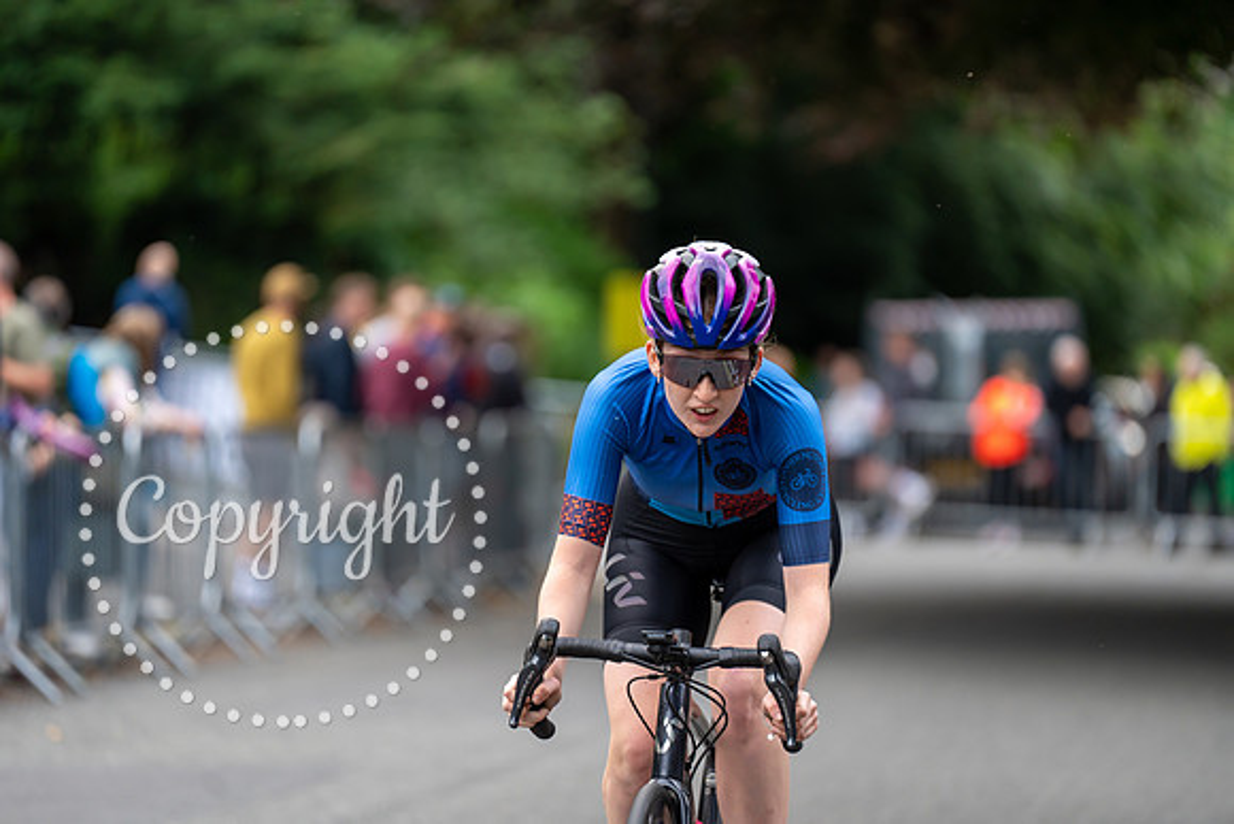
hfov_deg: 10.3
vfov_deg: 6.9
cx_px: 617
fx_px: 6857
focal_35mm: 200
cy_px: 412
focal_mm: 200
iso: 640
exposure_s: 1/500
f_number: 2.8
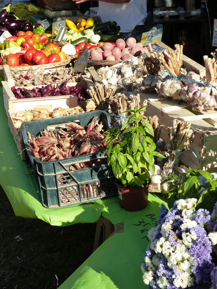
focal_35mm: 63
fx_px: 527
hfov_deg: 23.3
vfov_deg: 30.7
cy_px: 151
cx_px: 118
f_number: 4
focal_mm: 10.1
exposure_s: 1/800
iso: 160
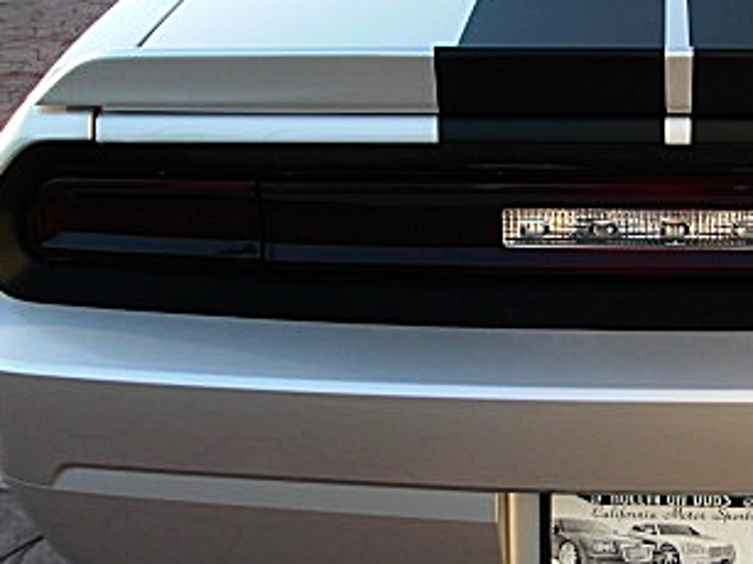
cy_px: 257
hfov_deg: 25.2
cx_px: 675
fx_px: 1631
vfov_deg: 19.6
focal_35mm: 75
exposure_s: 1/125
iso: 50
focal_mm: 6.3
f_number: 2.8
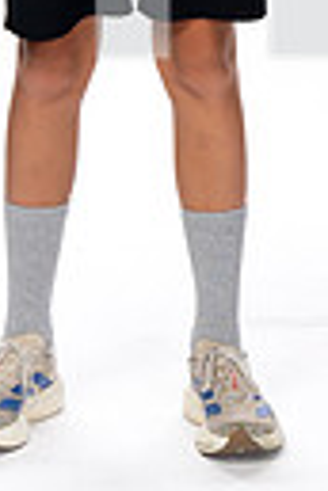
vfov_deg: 9.1
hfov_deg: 6.3
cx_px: 233
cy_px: -324
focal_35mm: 217
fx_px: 2965
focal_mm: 62
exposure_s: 1/250
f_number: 8
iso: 640
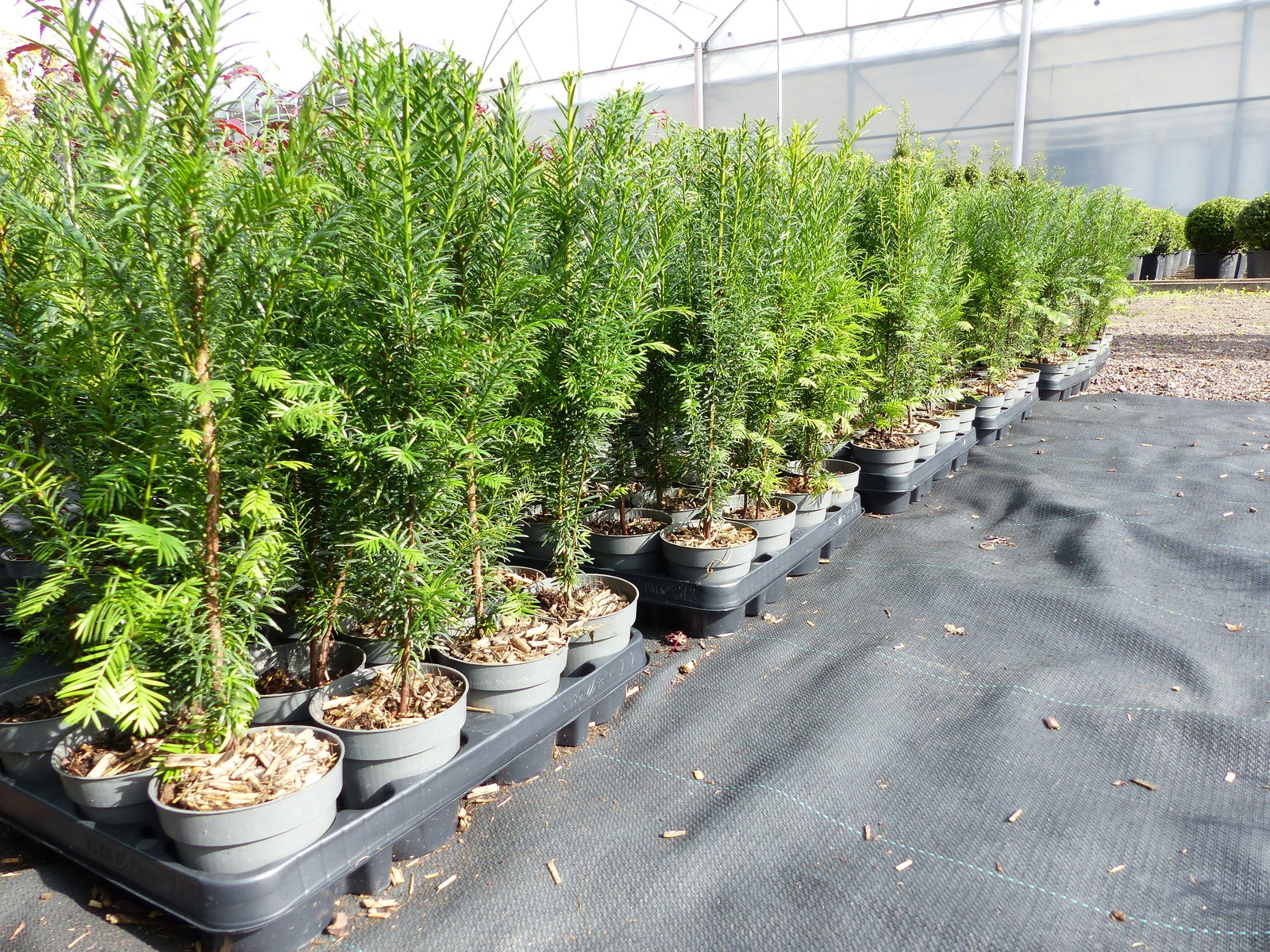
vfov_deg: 54.9
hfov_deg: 69.4
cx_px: 635
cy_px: 476
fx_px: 917
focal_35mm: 25
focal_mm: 4.5
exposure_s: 1/200
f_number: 4
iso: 100
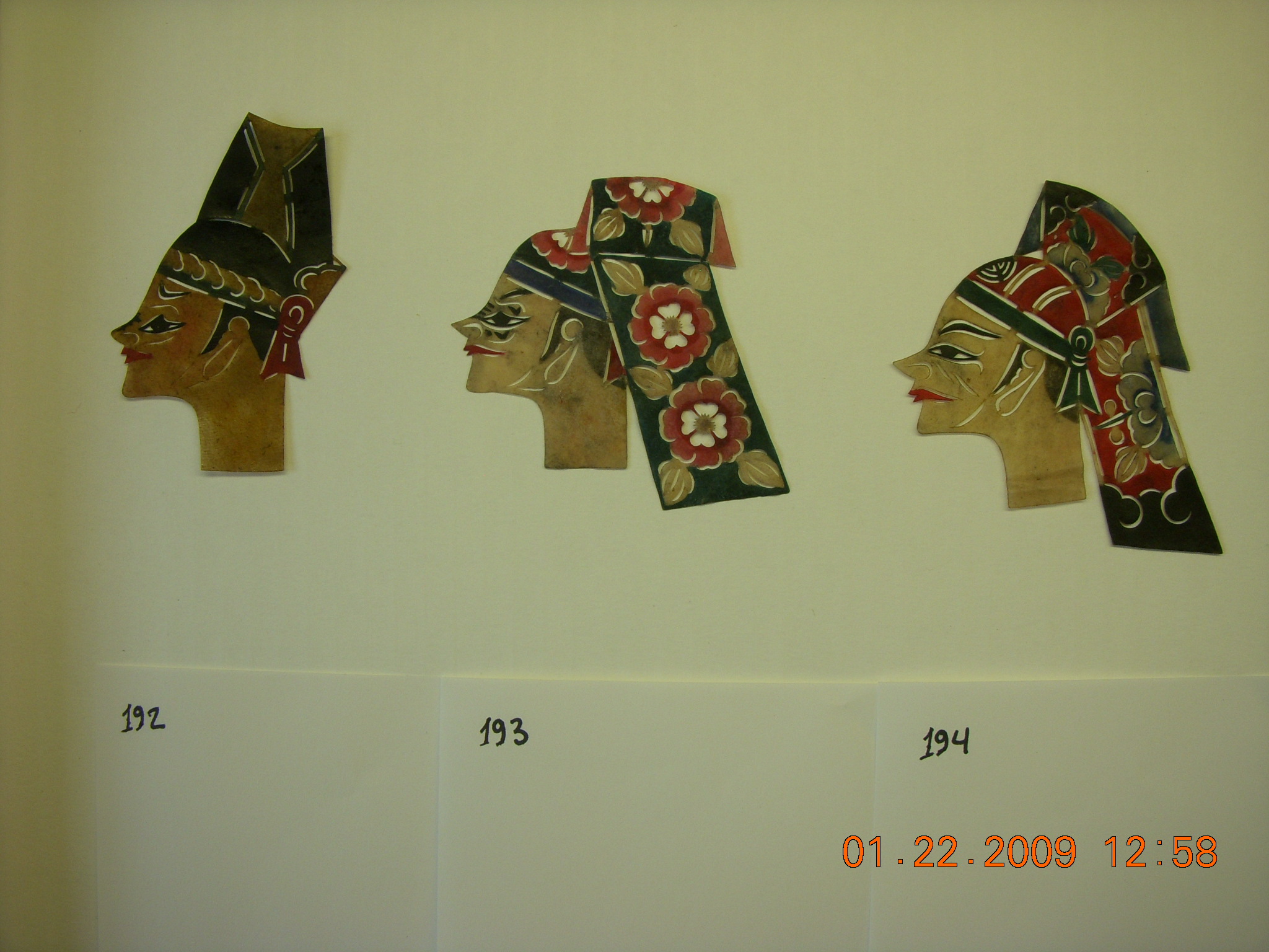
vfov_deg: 37.7
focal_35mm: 38
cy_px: 476
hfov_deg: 49.0
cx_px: 634
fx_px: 1393
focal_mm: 6.3
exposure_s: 1/200
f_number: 3.3
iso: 100
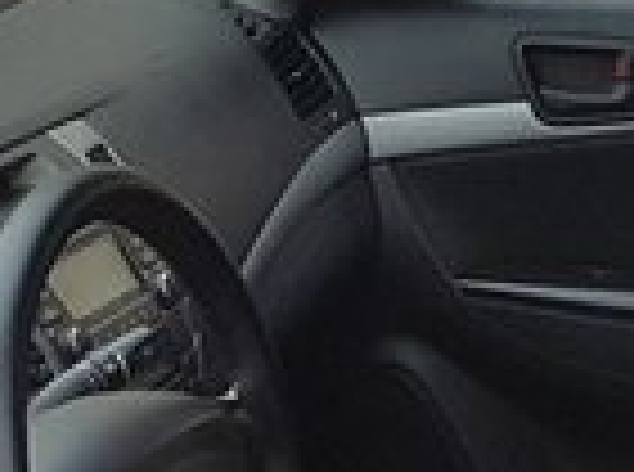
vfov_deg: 11.3
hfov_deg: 16.2
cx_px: 297
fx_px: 2229
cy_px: 834
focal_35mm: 122
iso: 50
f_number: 1.7
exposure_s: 1/922
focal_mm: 4.2
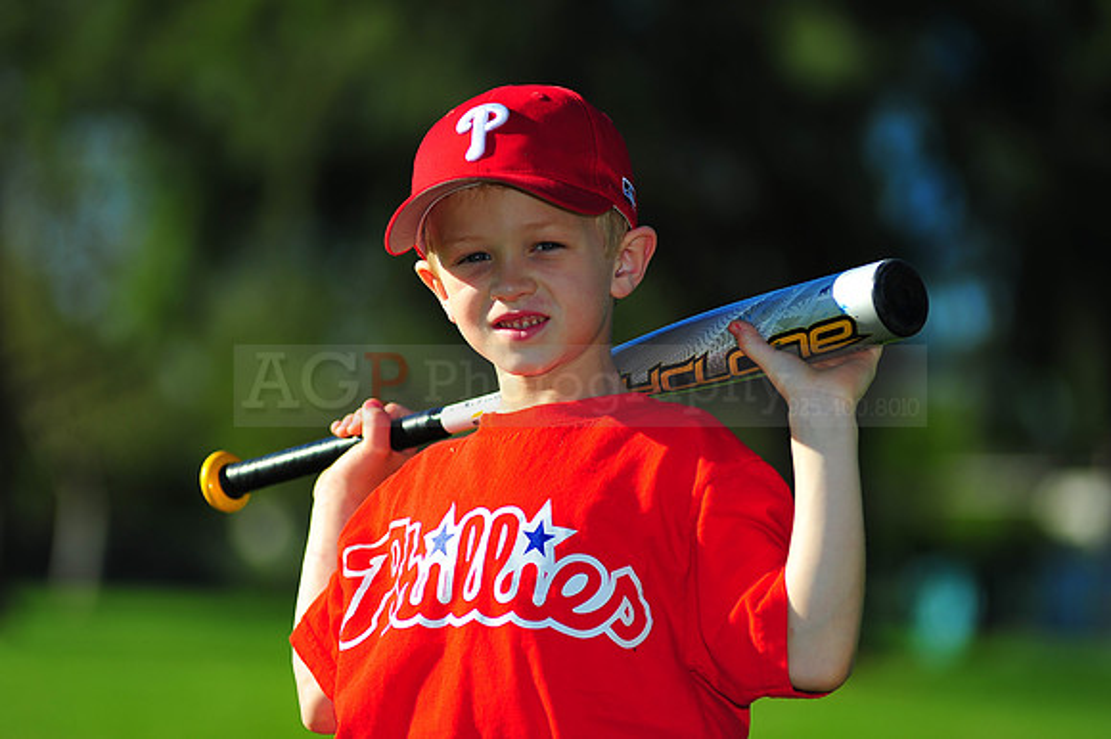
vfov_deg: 7.6
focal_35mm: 180
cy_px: 370
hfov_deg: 11.4
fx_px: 5552
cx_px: 556
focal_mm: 180
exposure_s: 1/2000
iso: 200
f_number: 4
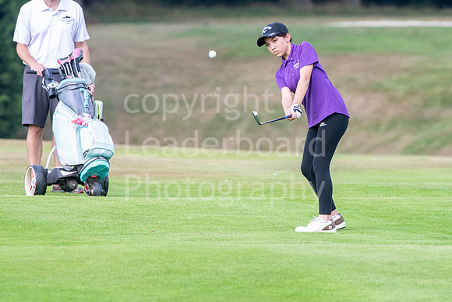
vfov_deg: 2.4
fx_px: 7346
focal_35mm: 585
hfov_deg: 3.5
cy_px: 151
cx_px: 226
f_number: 6.3
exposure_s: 1/1000
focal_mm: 390
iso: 1250
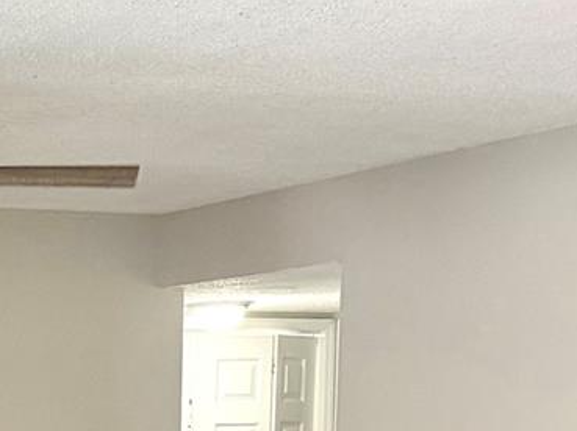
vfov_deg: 14.0
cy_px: 597
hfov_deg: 17.6
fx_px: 1665
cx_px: -288
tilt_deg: -5.7
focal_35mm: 100
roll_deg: -0.9
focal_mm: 6.76
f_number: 1.78
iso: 320
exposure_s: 1/60
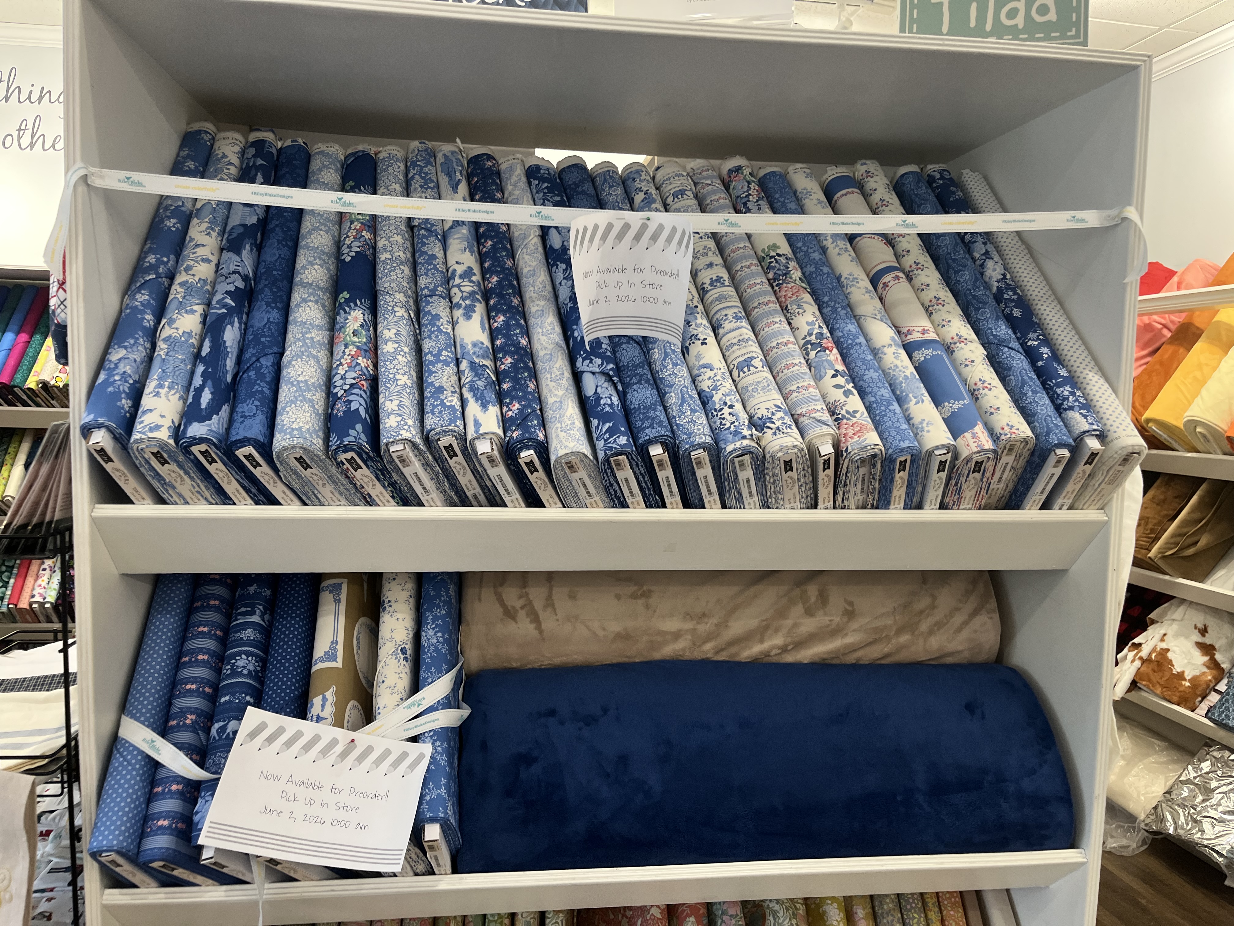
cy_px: 463
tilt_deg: -4.4
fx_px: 927
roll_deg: -0.3
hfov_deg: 67.3
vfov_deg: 53.1
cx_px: 617
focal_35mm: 26
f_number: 1.6
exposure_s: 1/60
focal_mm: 5.1
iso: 125
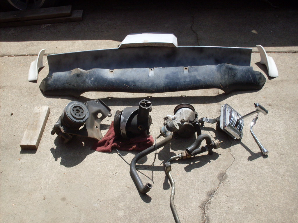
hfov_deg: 49.0
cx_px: 149
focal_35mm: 38
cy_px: 112
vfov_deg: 37.7
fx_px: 327
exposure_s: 1/125
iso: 80
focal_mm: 6.3
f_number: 8.4
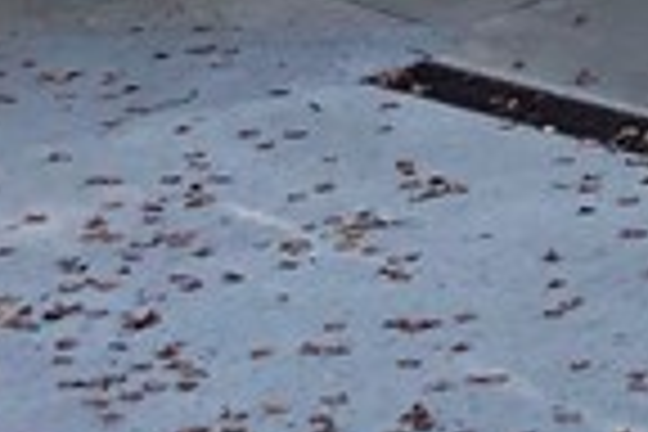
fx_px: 3726
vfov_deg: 6.3
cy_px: -655
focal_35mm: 207
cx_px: 1692
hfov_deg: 8.8
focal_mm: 4
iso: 20
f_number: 1.8
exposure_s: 1/381
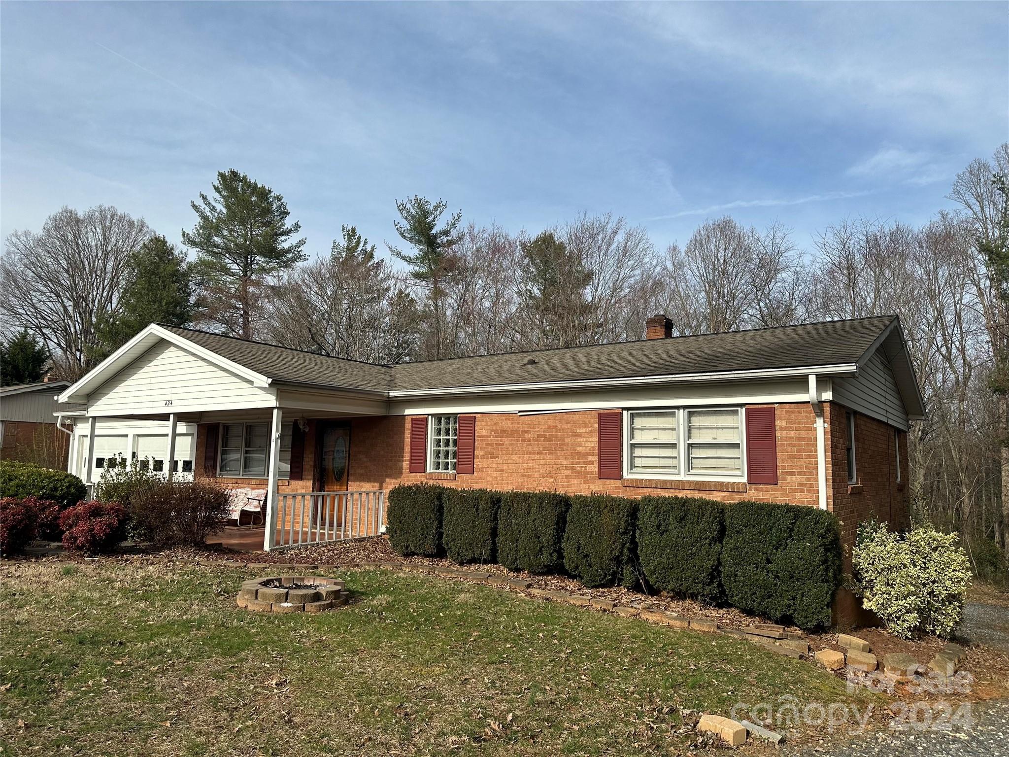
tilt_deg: +7.3
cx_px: 504
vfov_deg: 56.8
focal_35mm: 24
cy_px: 378
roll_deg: -1.6
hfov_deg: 71.6
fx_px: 700
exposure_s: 1/4348
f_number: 1.78
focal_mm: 6.86
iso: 80
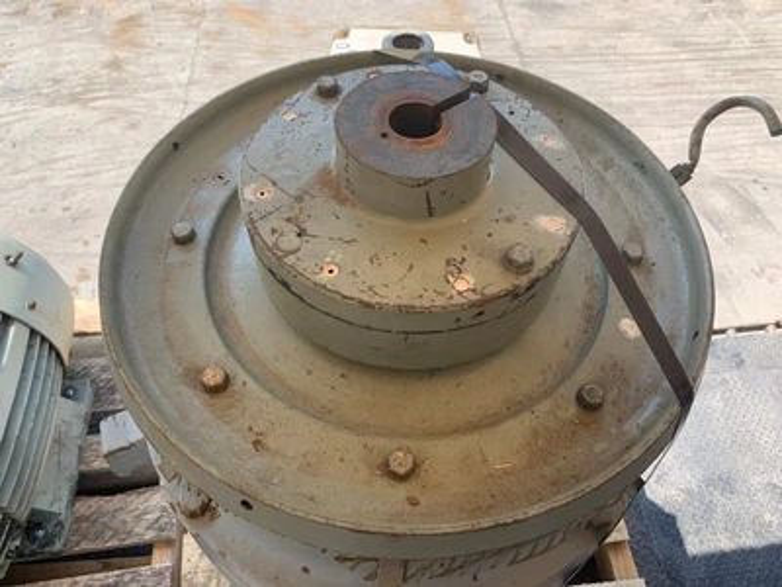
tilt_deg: -50.4
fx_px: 587
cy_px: 294
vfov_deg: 53.1
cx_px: 391
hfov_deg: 67.3
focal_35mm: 26
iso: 25
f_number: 1.8
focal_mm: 4.25
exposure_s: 1/307
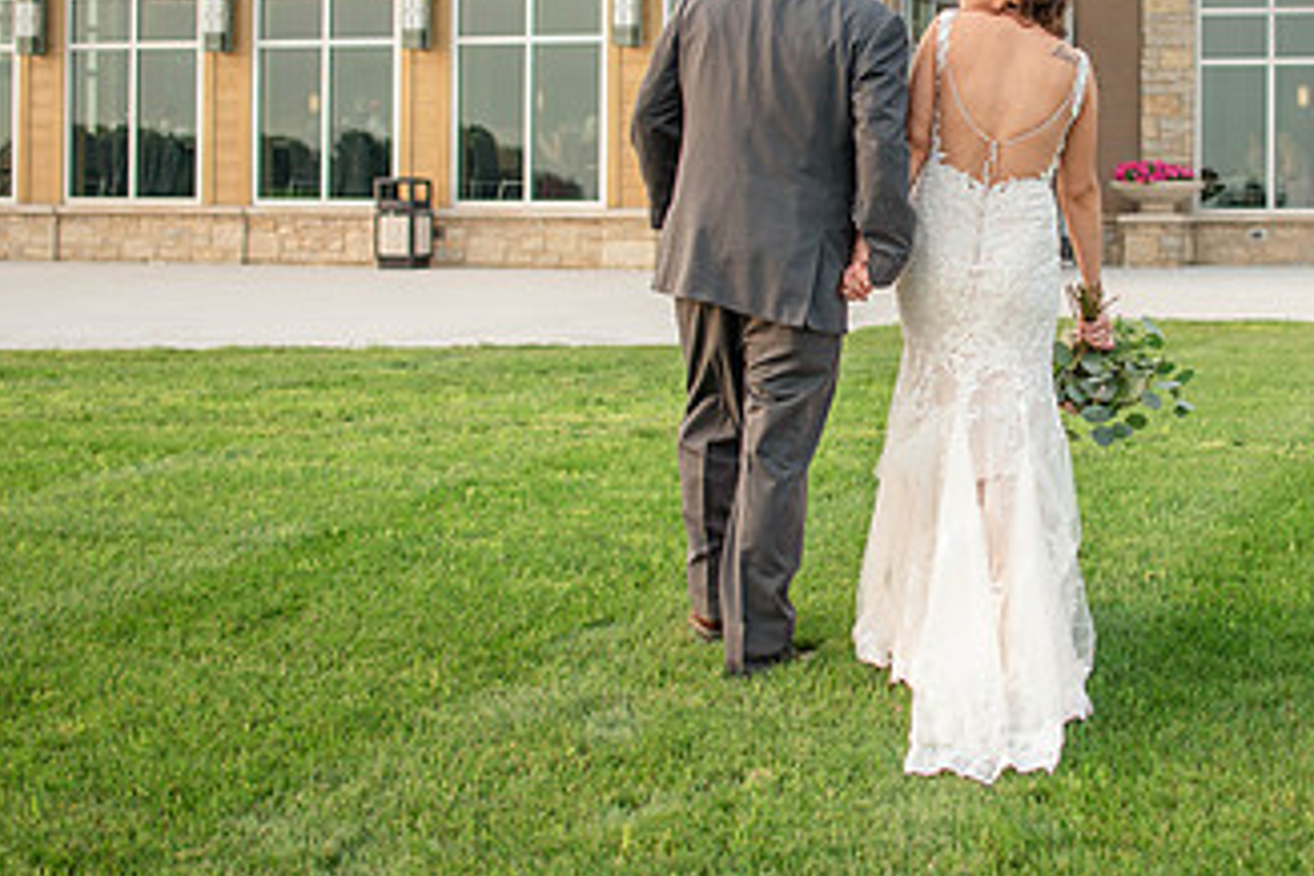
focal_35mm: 66
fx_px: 2409
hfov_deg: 30.3
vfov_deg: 20.4
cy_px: 174
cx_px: 873
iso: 200
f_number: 2.8
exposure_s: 1/800
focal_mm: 35
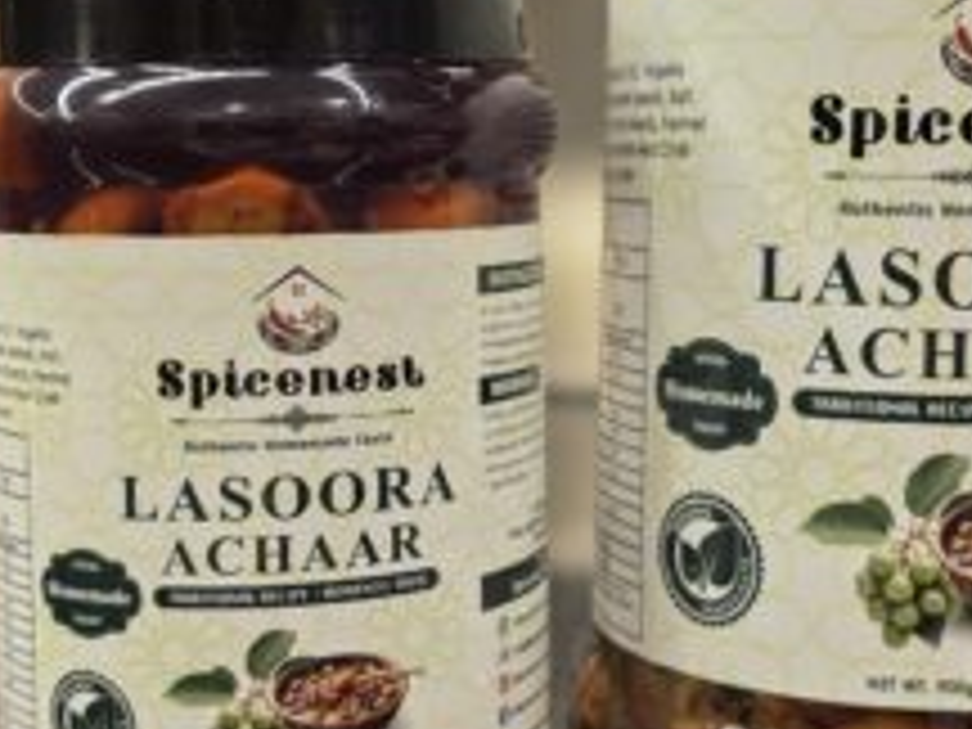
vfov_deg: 22.9
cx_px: 576
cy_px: 302
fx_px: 1797
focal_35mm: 64
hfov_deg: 30.2
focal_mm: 6.25
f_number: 1.7
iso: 320
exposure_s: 1/100
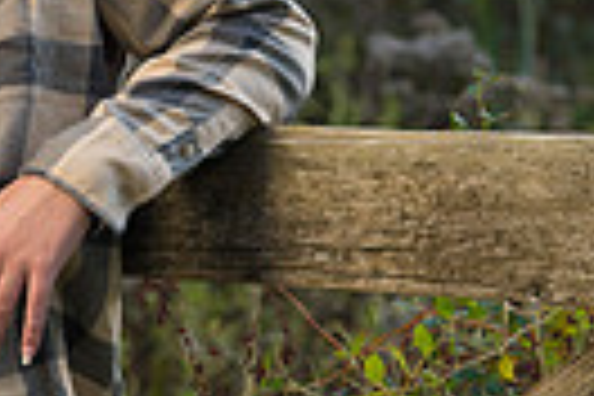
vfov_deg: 3.0
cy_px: -28
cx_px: -353
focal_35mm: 452
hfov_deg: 4.5
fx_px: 7457
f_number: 4.5
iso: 250
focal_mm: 86
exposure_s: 1/250
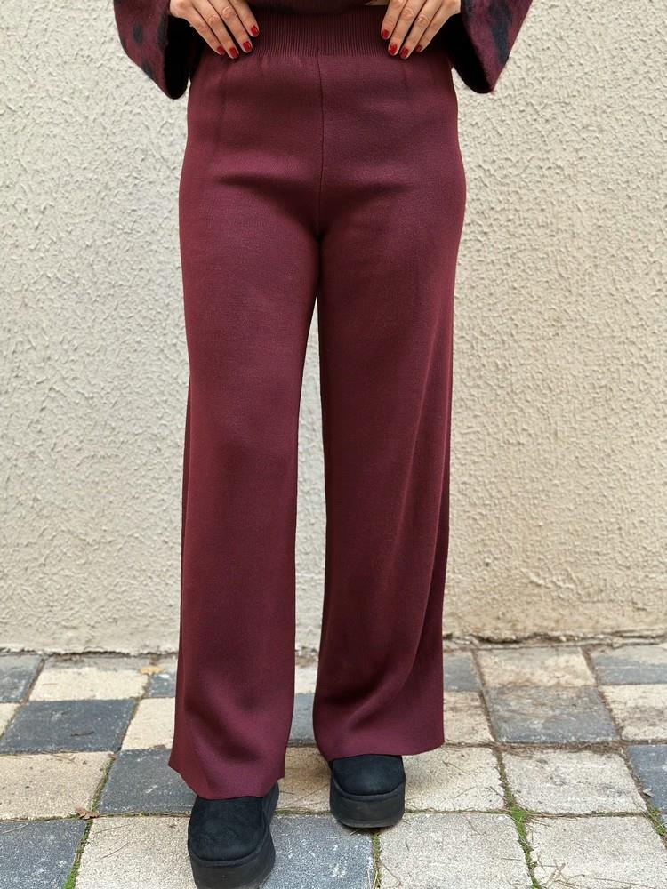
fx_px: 1233
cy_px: 444
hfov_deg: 30.3
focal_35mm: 48
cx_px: 334
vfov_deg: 39.7
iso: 125
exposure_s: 1/126
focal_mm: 6.86
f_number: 1.78
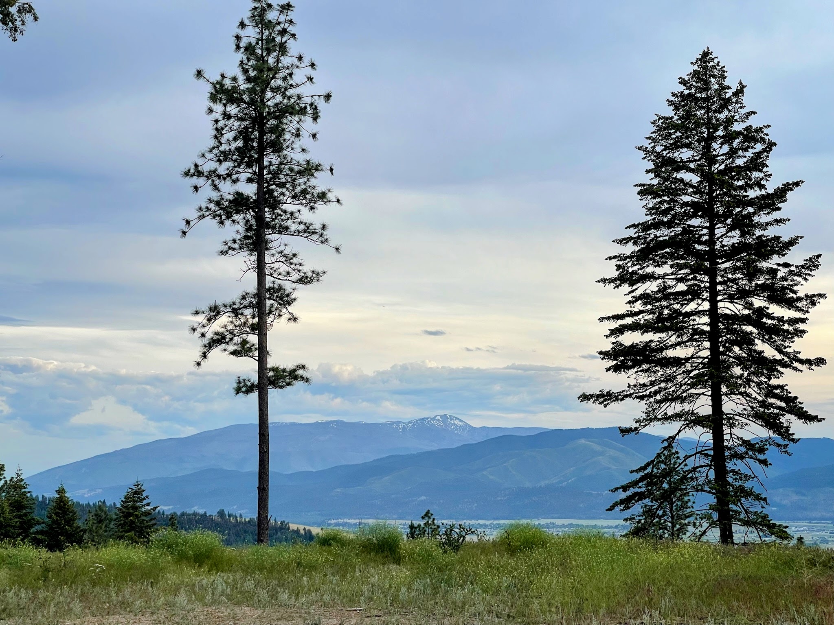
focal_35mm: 64
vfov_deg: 22.9
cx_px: 417
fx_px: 1542
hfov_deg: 30.3
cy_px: 312
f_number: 2.2
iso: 20
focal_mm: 7.5
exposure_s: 1/233
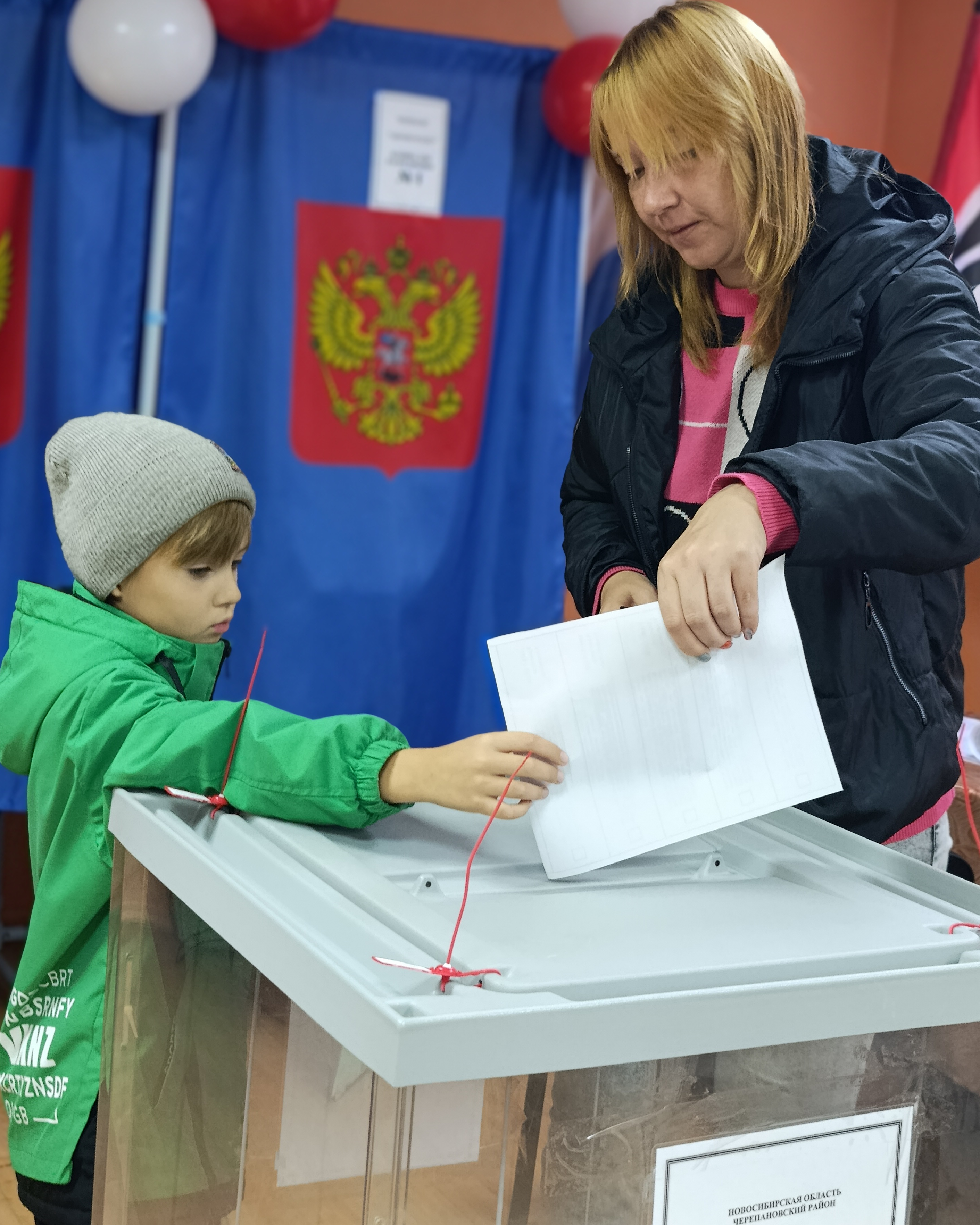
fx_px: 1885
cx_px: 449
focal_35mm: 52
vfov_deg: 36.0
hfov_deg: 29.1
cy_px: 566
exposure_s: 1/50
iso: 595
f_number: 1.65
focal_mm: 6.11
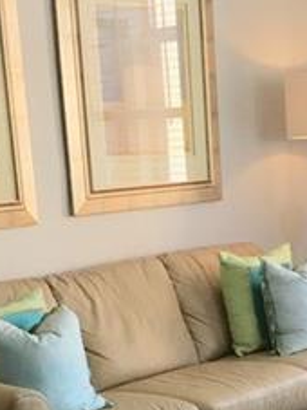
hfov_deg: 15.0
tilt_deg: -13.8
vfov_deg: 19.4
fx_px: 1160
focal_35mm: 98
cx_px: 235
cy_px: 415
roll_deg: +2.2
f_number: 2.2
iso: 32
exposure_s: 1/30
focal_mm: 4.15
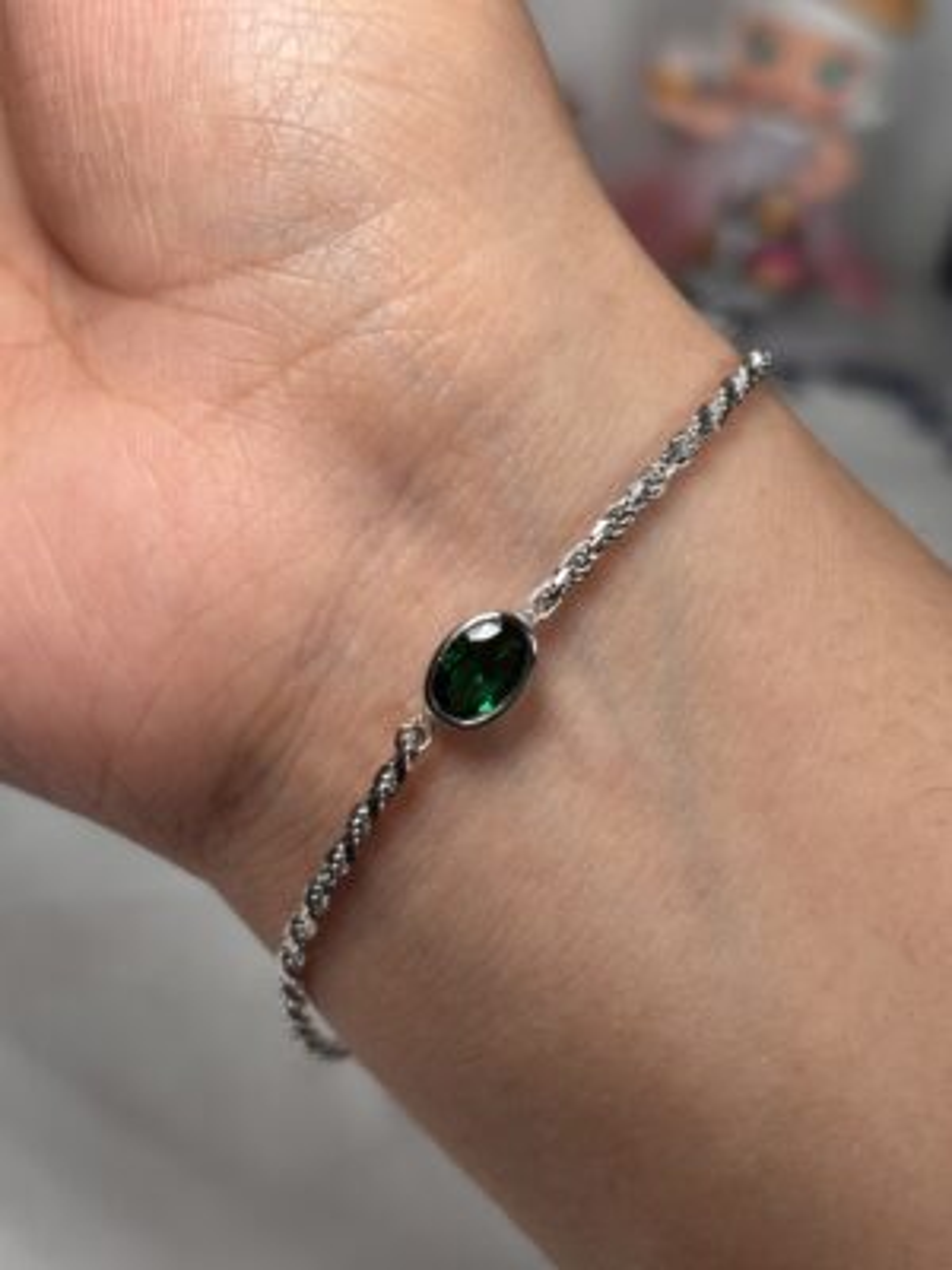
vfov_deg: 36.8
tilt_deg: -33.0
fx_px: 1907
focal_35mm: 52
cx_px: 476
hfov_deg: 28.0
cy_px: 635
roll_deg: -16.1
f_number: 1.6
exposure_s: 1/205
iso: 32
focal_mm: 5.96
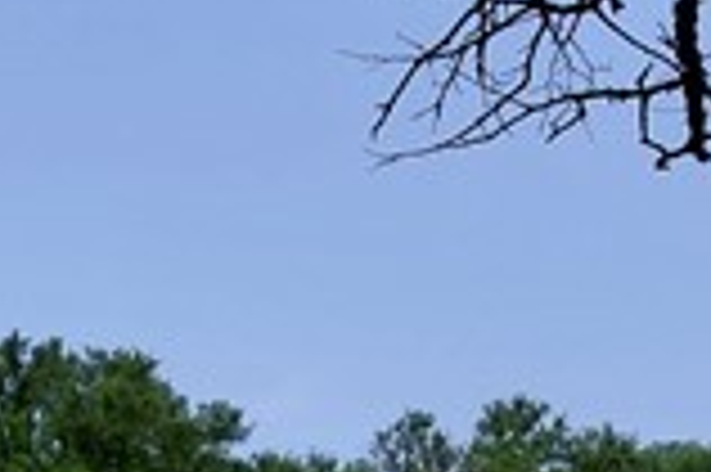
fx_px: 6254
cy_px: 733
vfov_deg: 4.3
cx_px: 104
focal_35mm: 317
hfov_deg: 6.5
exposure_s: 1/320
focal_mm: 31
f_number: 9
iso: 100
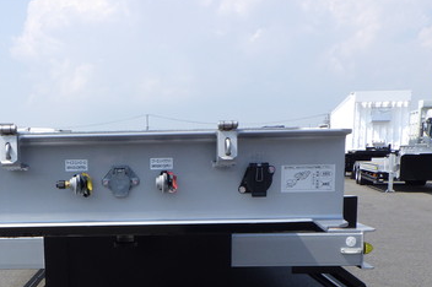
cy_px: 269
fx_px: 635
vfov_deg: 24.6
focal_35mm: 53
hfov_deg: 37.0
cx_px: 129
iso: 125
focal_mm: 5
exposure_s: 1/1000
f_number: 4.2
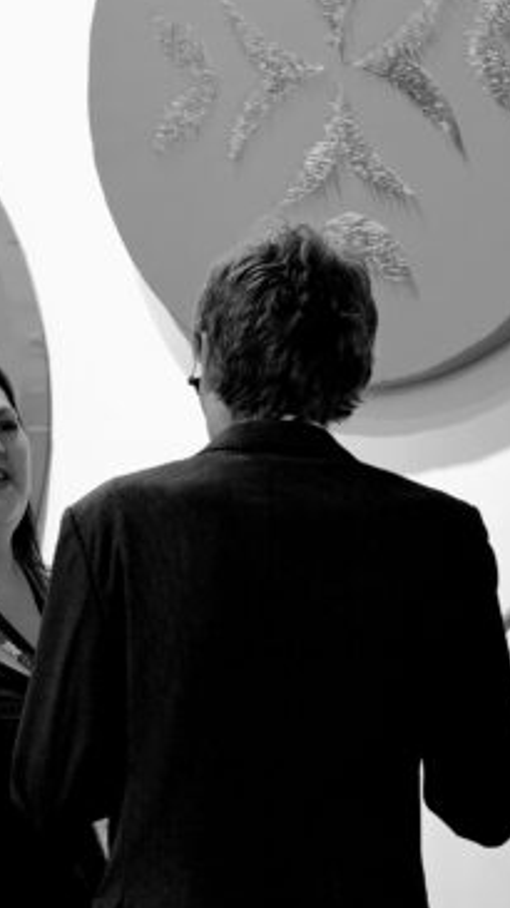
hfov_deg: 8.1
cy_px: 560
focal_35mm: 150
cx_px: 138
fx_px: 3610
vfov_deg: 14.3
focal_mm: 34.3
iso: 640
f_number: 3.6
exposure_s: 1/105
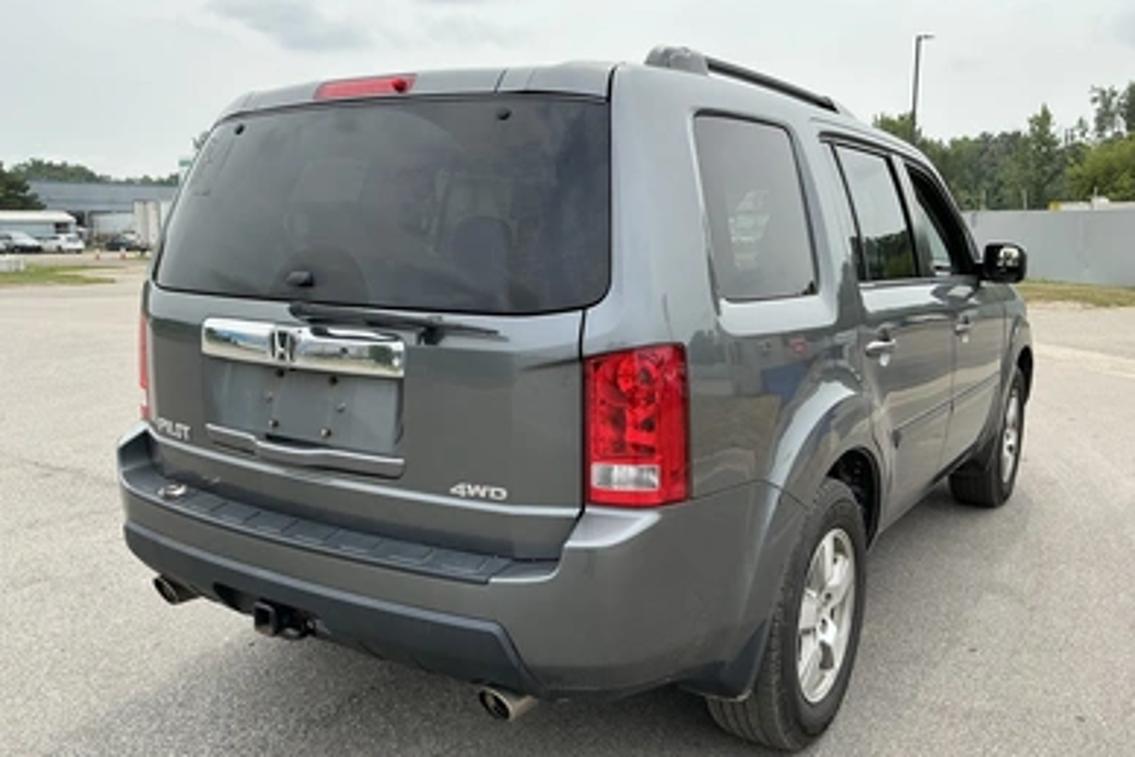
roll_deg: +1.1
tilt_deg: -7.4
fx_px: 946
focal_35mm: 30
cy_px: 395
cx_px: 562
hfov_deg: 61.9
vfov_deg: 43.6
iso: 25
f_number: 1.8
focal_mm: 3
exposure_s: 1/944
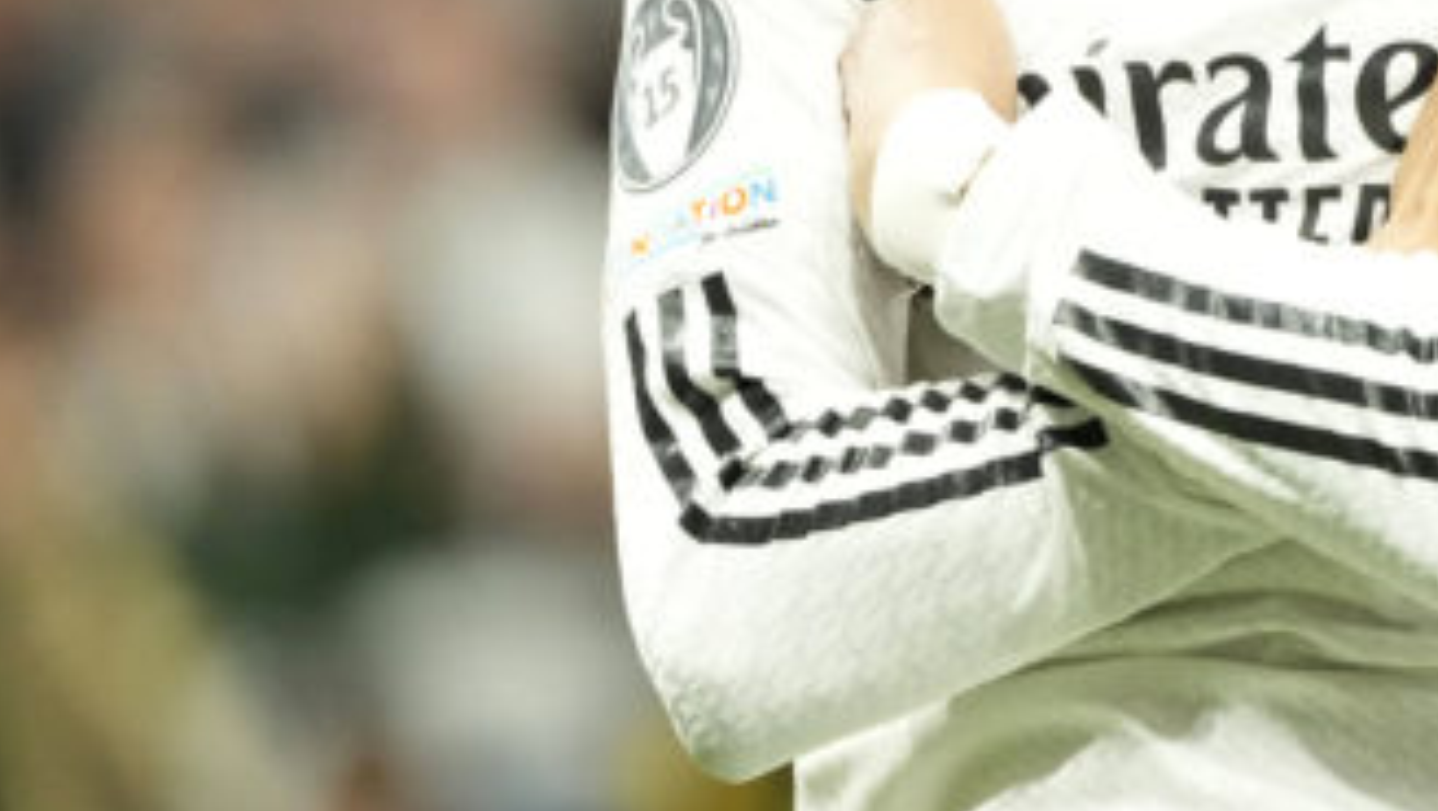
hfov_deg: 2.2
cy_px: 217
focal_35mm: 981
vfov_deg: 1.2
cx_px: 1017
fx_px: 37430
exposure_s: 1/2000
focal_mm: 300
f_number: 2.8
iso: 5000
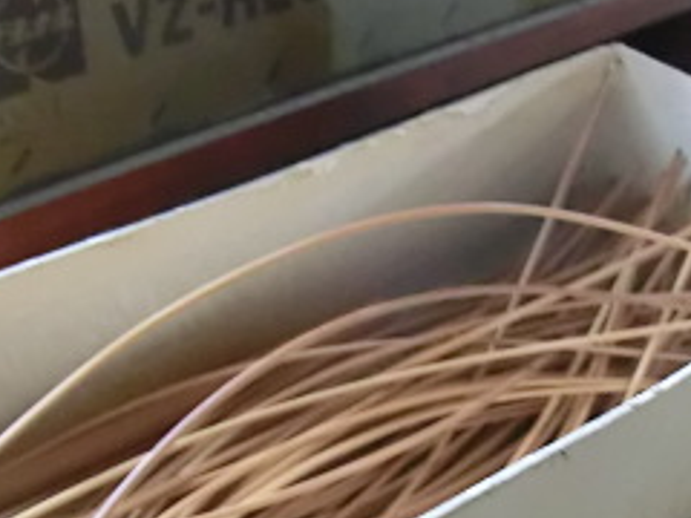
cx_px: 369
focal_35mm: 64
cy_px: 414
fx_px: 1278
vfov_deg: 22.6
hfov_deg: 30.3
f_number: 3
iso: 800
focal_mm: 4.24
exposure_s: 1/20
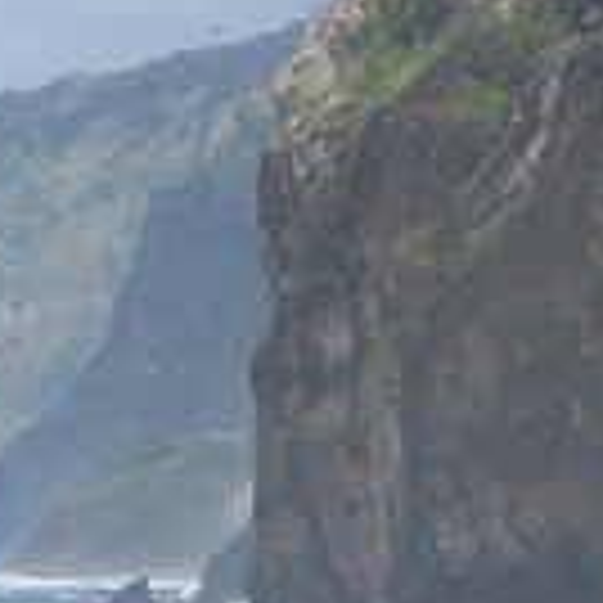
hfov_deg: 3.8
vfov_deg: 3.8
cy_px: 533
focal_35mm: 457
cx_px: 623
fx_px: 9007
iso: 80
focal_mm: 23.1
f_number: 4.5
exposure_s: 1/640
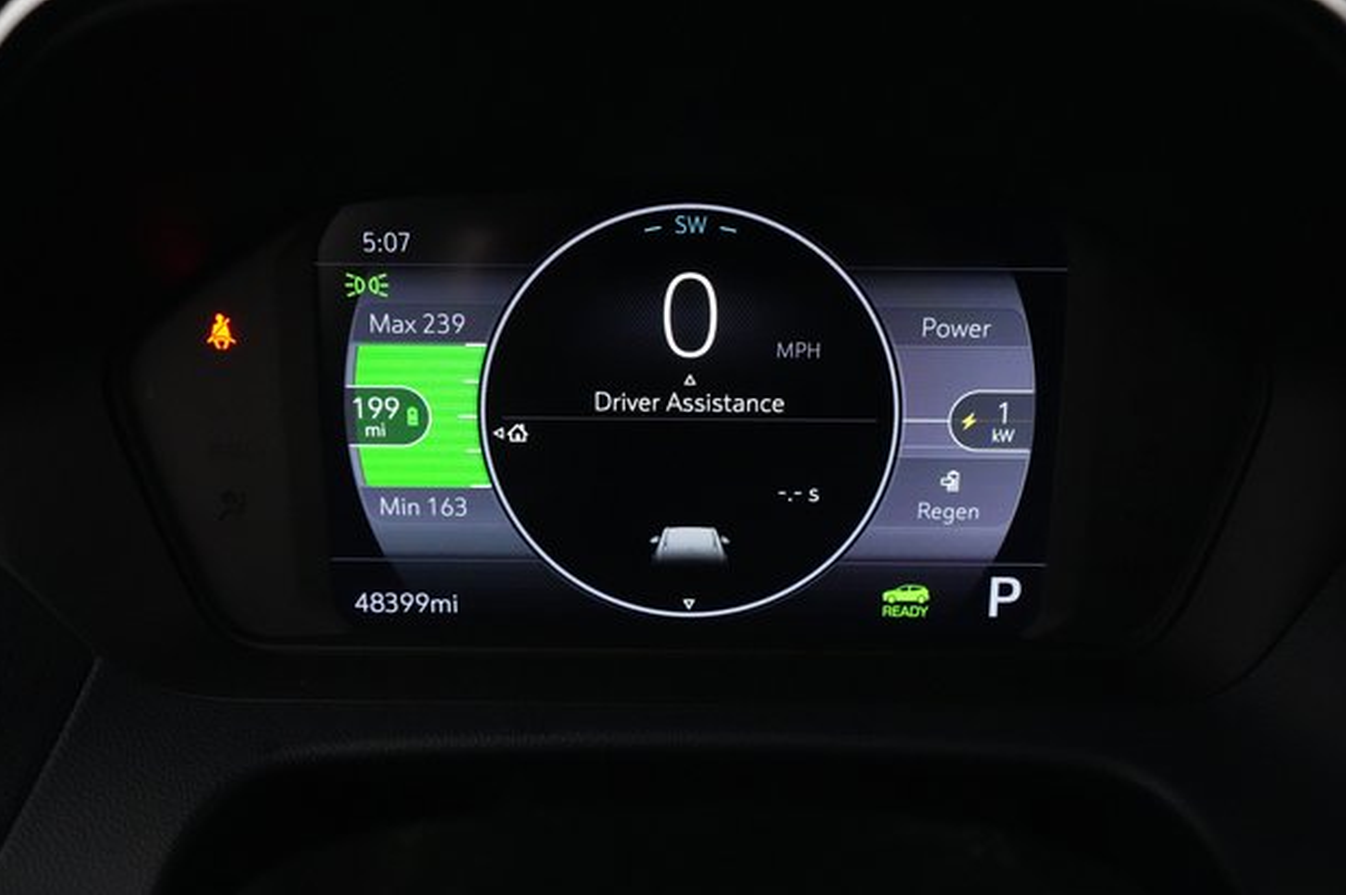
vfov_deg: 44.9
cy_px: 462
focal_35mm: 29
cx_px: 684
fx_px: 1083
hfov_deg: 63.7
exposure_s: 1/200
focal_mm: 28
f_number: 5
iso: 12800
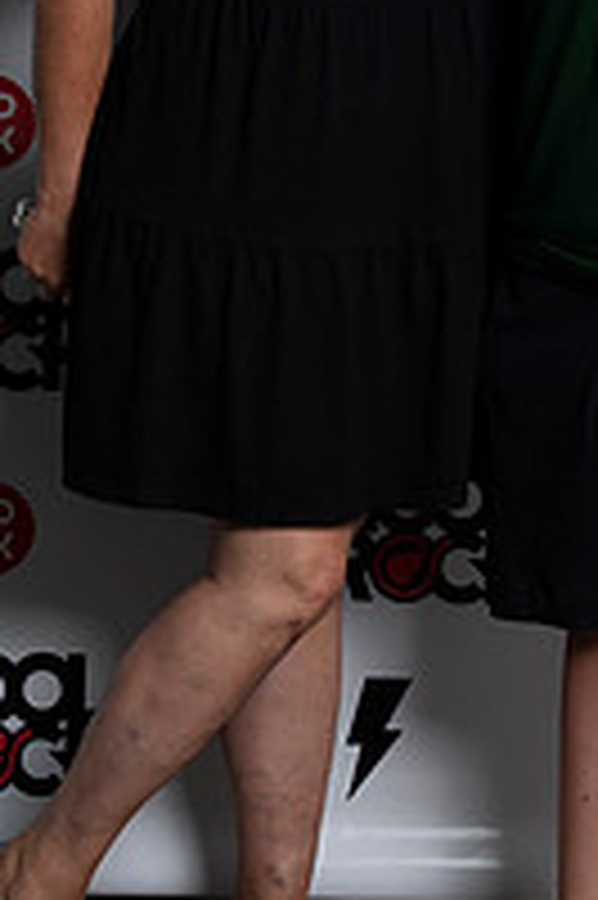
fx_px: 2870
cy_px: 230
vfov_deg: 17.7
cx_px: 425
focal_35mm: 115
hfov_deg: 11.9
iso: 100
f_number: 5.6
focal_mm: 34
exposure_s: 1/160
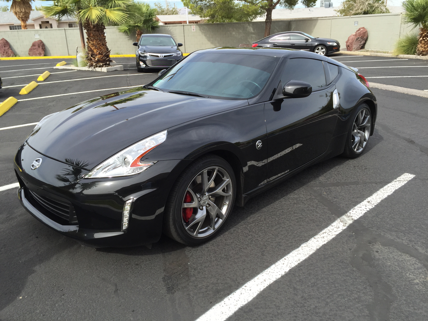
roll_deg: +1.2
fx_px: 359
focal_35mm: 29
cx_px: 214
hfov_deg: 61.7
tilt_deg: -21.4
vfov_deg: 48.2
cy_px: 160
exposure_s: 1/898
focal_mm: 4.15
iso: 32
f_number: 2.2
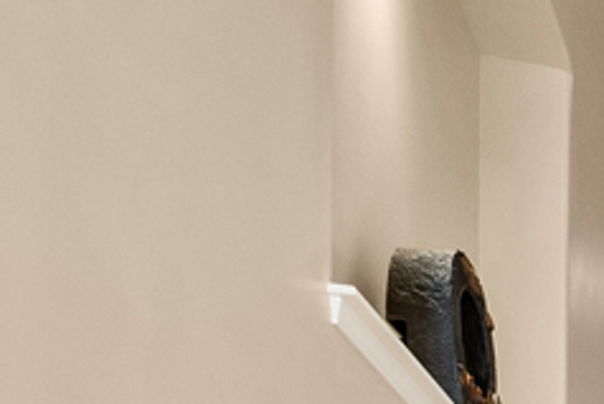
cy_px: 1077
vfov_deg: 10.7
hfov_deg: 13.7
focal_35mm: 102
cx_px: 1480
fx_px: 1712
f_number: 8
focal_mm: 15
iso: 400
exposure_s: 1/13
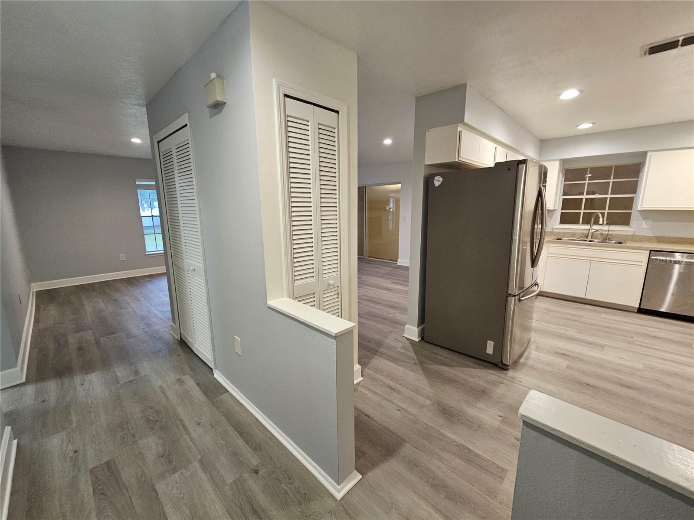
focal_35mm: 13
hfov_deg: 106.2
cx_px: 347
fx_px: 261
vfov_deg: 89.9
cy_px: 260
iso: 320
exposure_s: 1/40
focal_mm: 2.2
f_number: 2.2
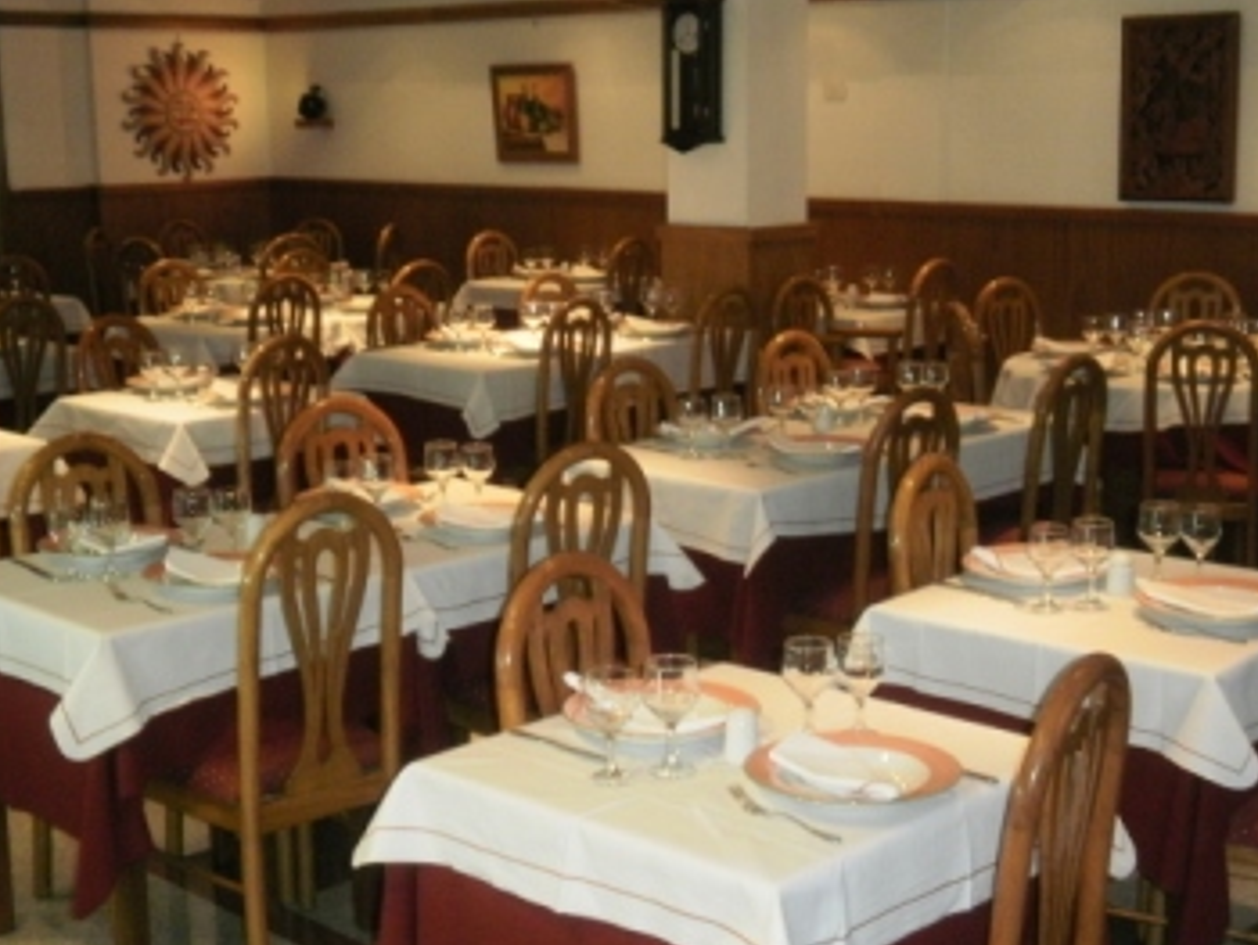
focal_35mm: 55
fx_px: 2000
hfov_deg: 34.9
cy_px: 528
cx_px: 643
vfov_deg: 26.6
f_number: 3.4
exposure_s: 1/40
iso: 320
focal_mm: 7.61
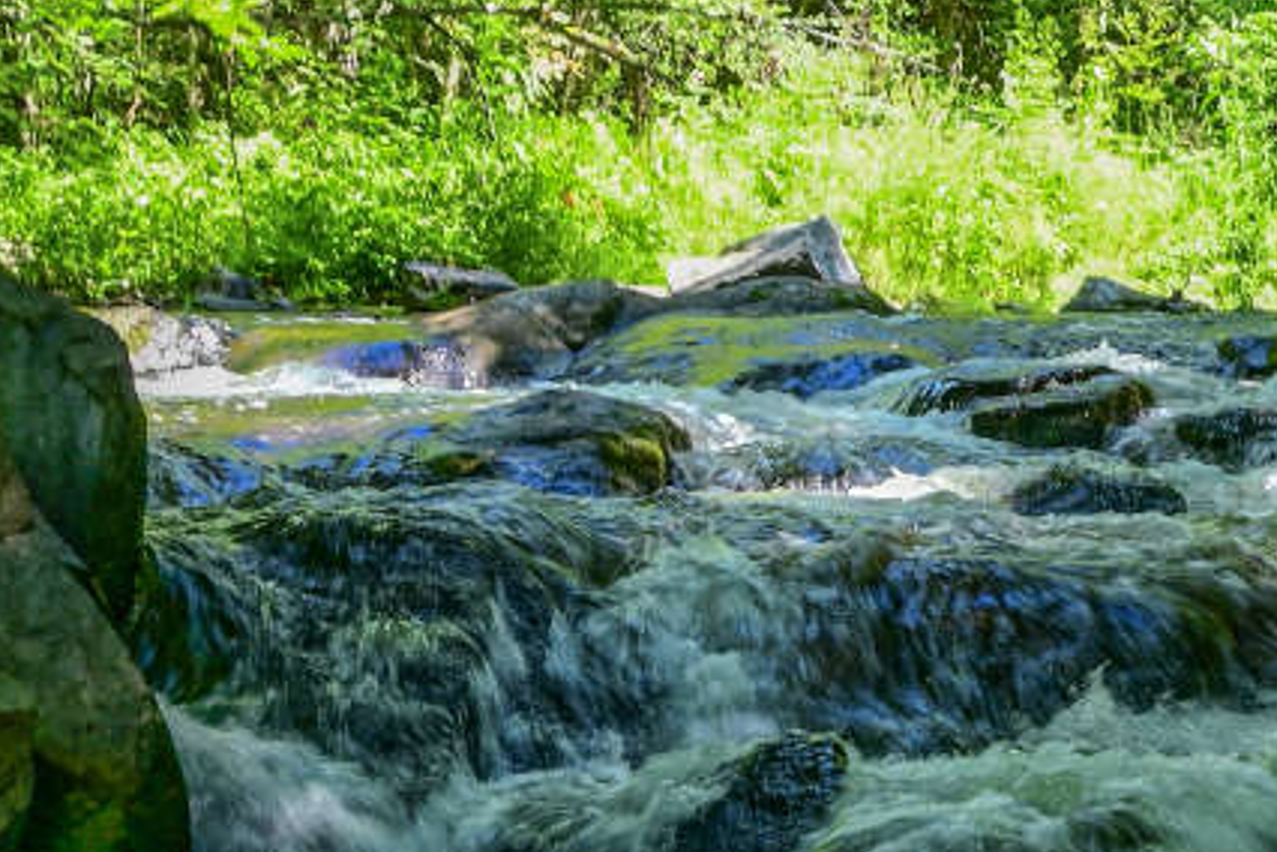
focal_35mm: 122
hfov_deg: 16.3
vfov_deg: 11.2
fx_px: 4342
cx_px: 1382
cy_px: 585
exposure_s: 1/25
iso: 220
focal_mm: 29
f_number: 11
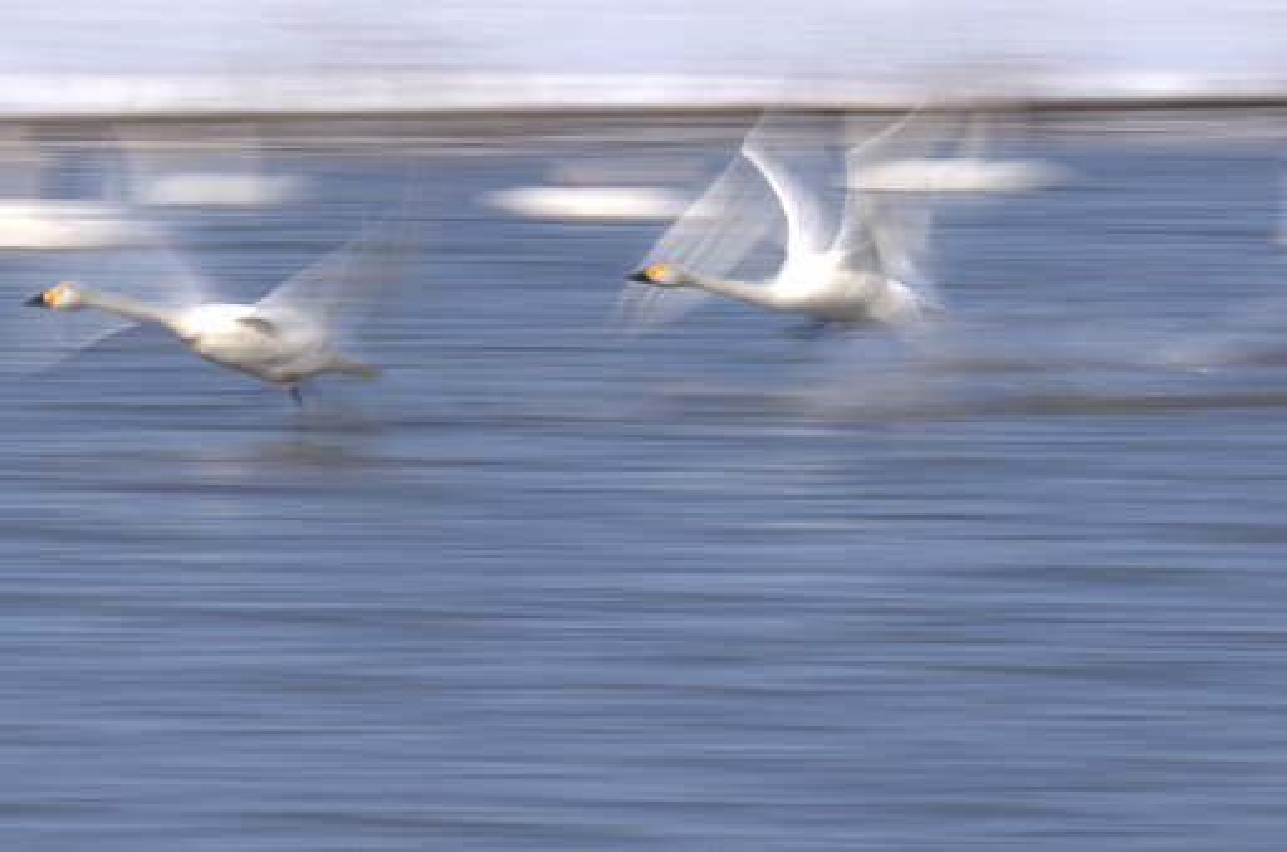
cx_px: 644
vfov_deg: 5.1
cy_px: 426
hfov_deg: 7.6
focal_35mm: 270
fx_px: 9631
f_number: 10
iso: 400
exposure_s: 1/13
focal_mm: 180
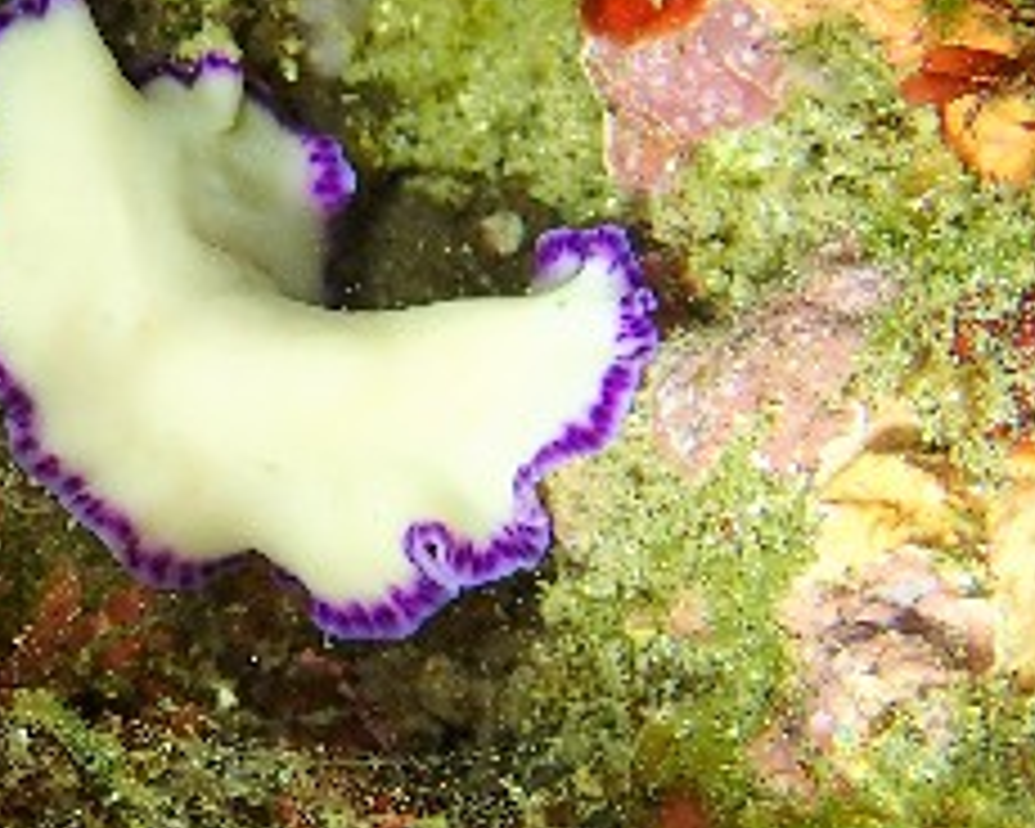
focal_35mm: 73
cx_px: 338
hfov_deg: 25.9
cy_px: 292
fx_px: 2236
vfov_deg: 20.9
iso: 100
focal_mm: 7.86
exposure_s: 1/400
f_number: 4
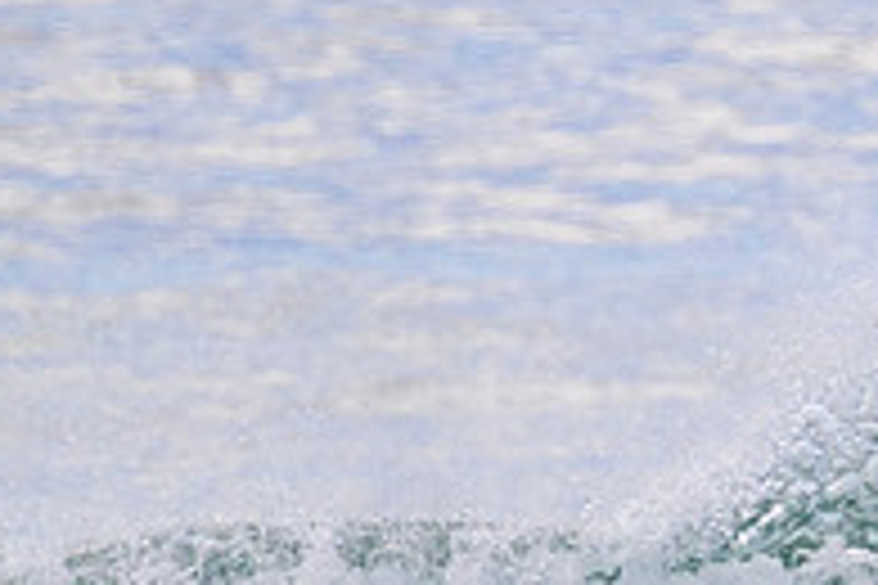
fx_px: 79331
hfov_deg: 0.6
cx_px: 1368
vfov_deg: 0.4
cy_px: 488
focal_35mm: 3253
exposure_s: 1/2000
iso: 1000
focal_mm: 800
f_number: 11
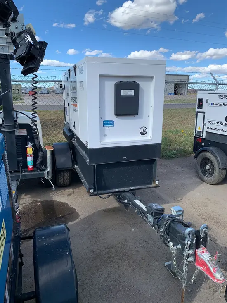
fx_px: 227
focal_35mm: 26
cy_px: 152
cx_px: 114
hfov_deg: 53.1
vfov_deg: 67.3
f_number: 1.8
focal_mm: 4.25
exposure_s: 1/1250
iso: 25
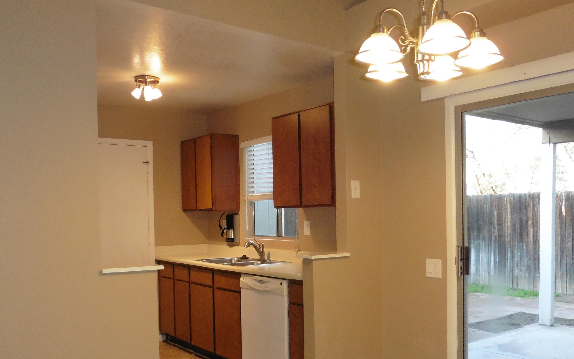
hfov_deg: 58.1
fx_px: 516
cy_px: 224
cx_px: 291
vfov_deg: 38.1
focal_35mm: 33
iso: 400
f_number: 3.3
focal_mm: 4.3
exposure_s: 1/60
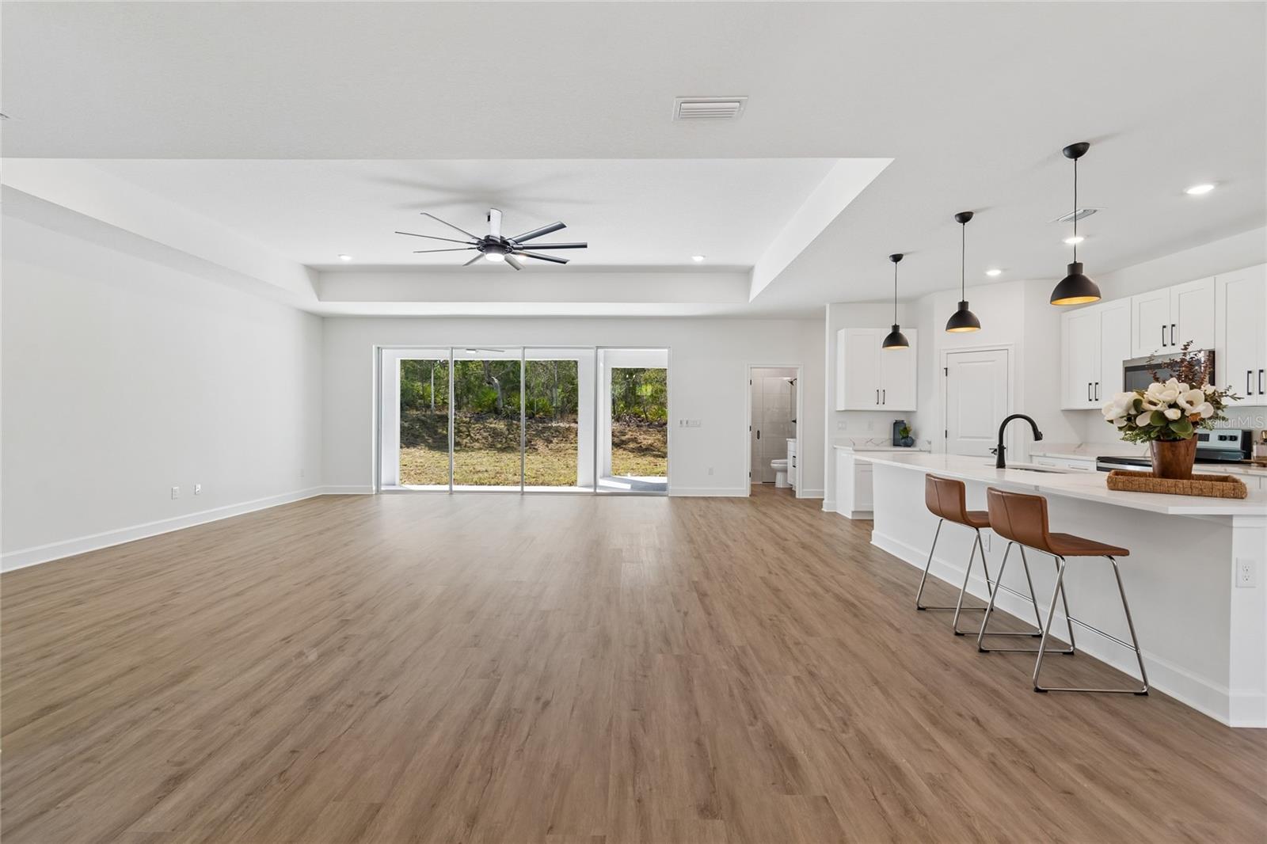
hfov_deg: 100.4
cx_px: 634
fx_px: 528
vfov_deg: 77.3
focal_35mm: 15
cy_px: 422
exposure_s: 1/8
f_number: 7.1
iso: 100
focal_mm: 10
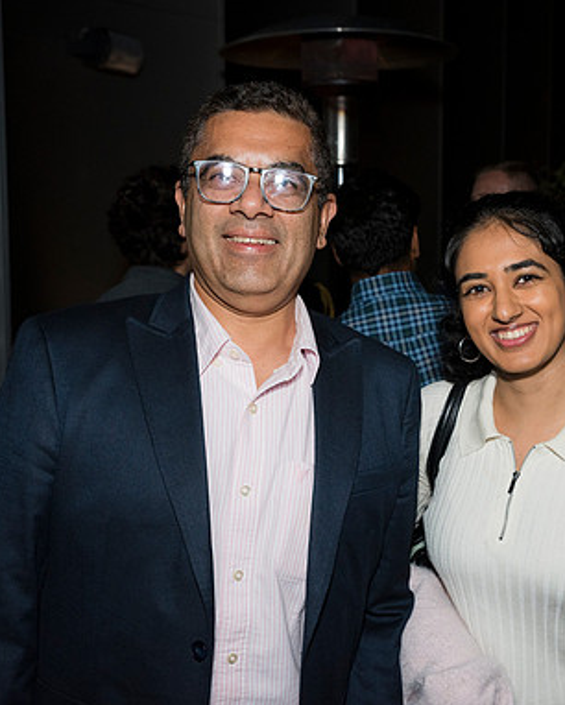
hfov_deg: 26.4
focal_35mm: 57
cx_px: 425
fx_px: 1190
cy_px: 355
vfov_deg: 33.0
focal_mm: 40
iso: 1250
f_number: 5.6
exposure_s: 1/125
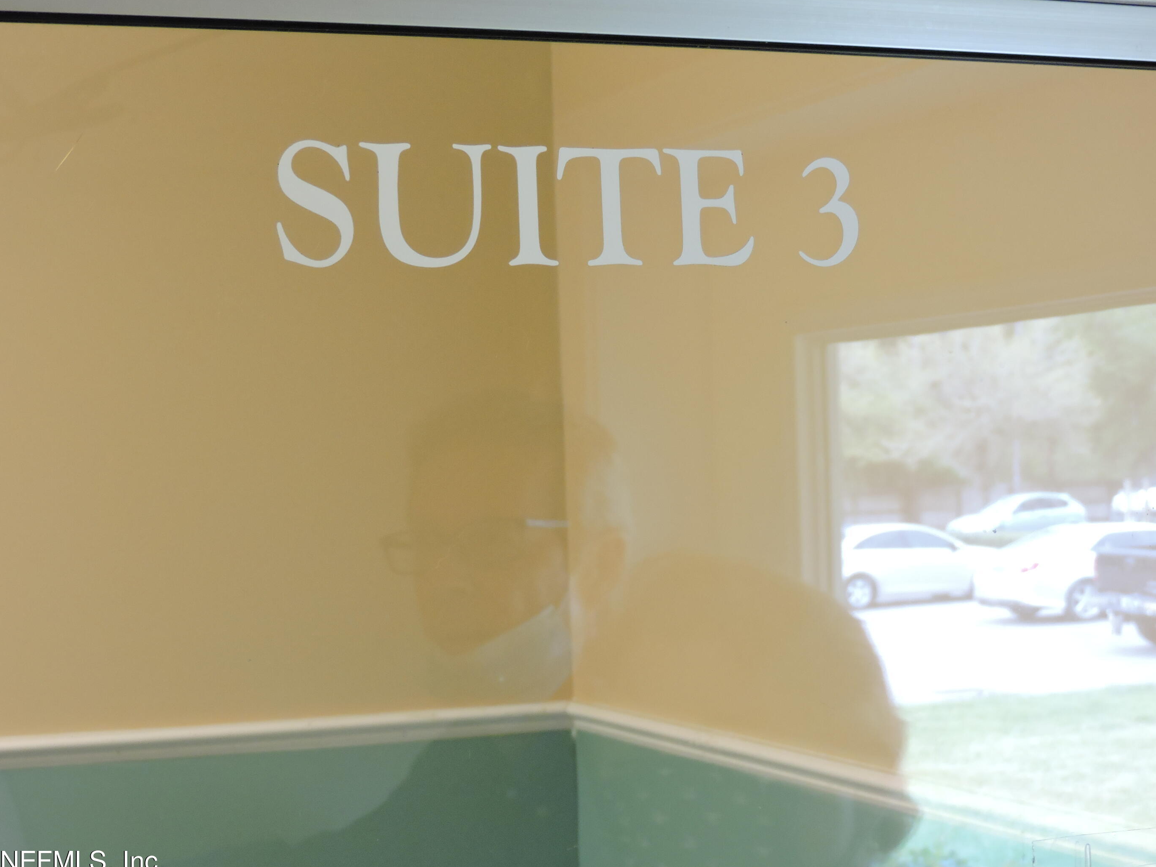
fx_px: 2204
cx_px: 547
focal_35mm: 66
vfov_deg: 22.3
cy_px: 420
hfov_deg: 29.4
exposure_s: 1/25
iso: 400
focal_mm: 10.7
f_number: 3.7
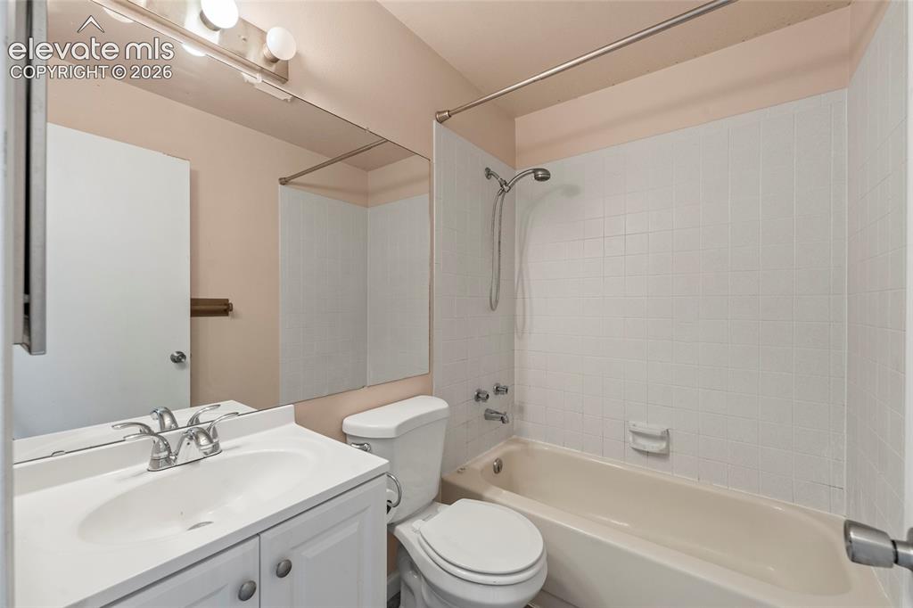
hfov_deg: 104.3
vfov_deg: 81.2
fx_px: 355
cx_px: 456
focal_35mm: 14
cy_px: 304
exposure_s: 1/10
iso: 640
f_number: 8
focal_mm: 14
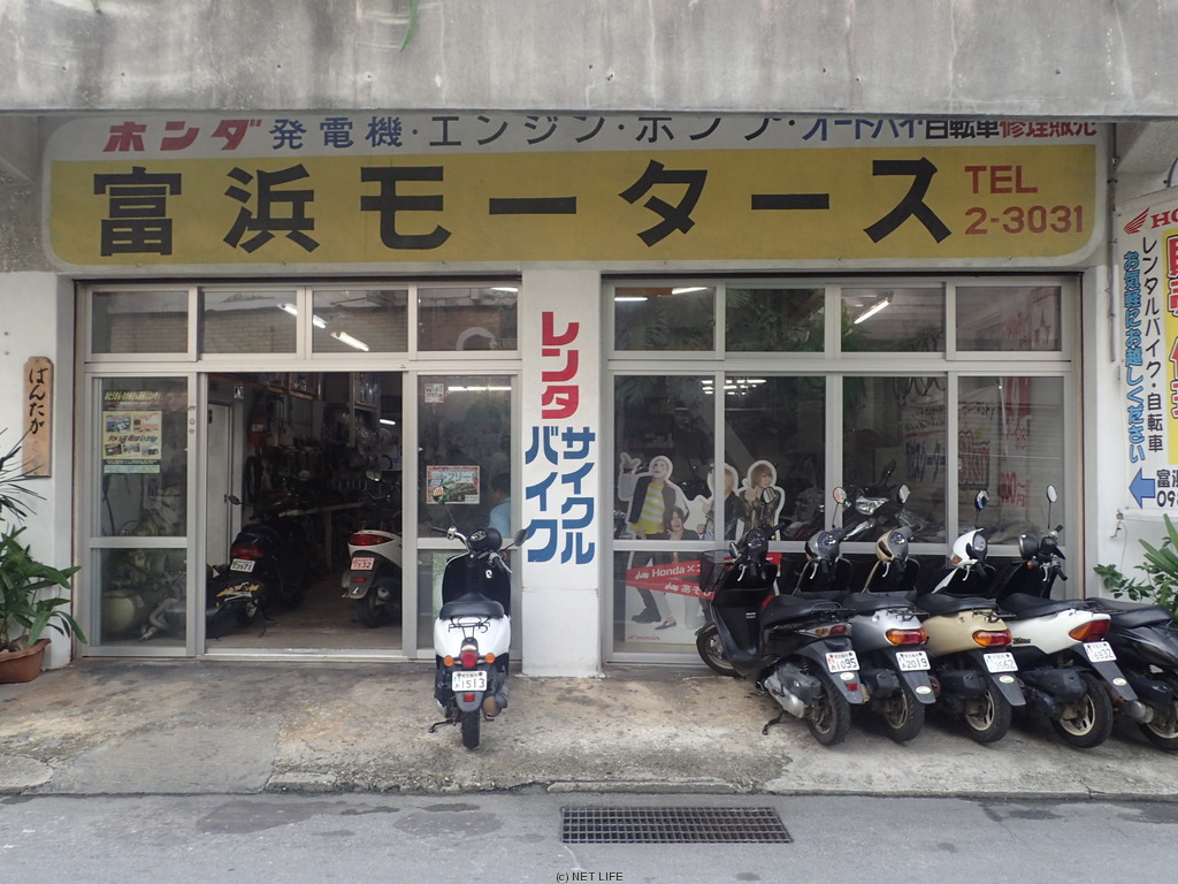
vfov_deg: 46.8
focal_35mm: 30
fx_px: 1021
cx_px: 589
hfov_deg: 60.0
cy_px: 442
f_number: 3.2
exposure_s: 1/160
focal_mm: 5.5
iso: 100
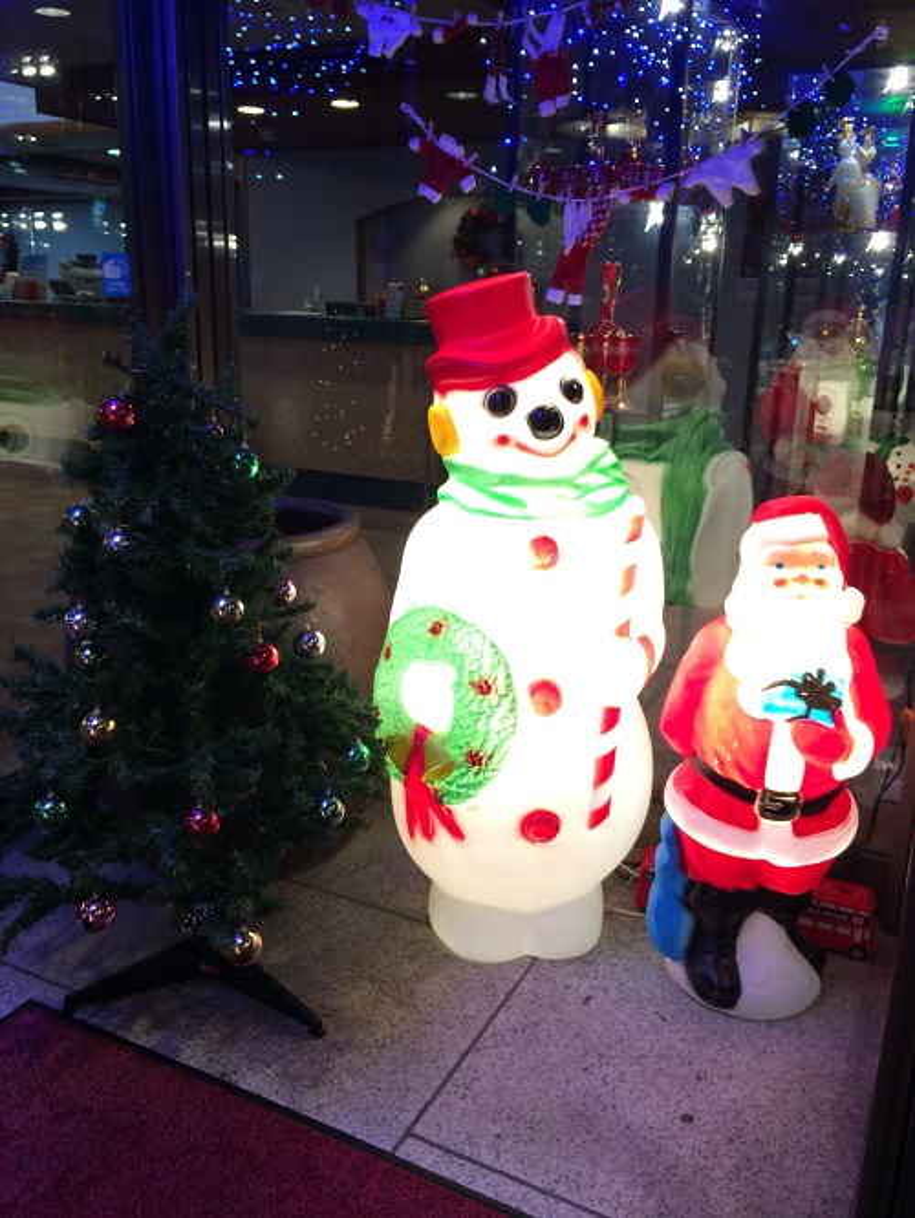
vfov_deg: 61.6
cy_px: 609
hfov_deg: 48.3
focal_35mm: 29
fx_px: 1021
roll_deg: -0.3
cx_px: 458
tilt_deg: -16.5
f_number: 2.2
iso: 125
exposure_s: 1/30
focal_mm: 4.15
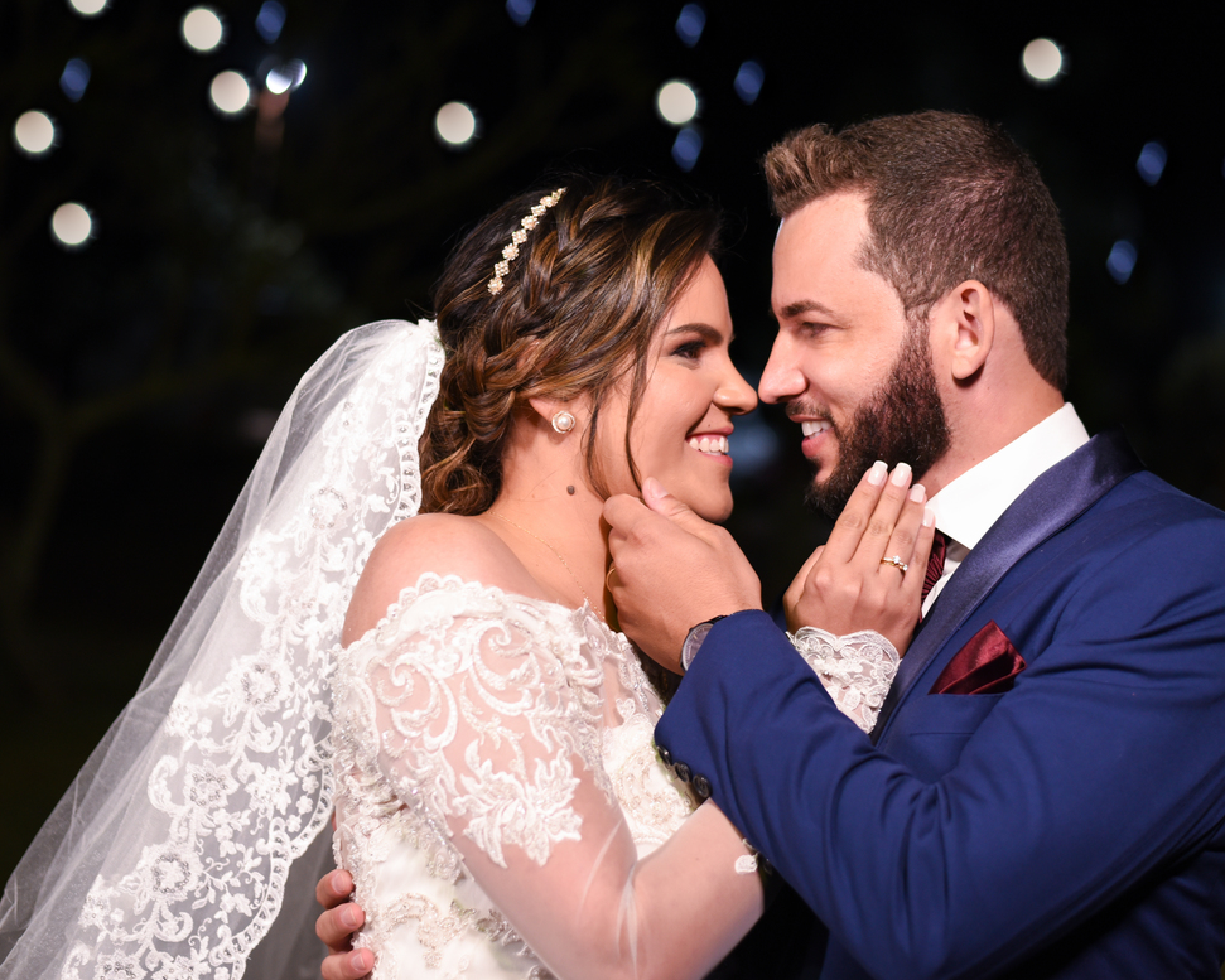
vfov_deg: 26.2
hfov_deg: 32.5
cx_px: 669
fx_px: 2103
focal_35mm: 58
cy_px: 490
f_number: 2.2
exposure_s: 1/200
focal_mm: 50
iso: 1000
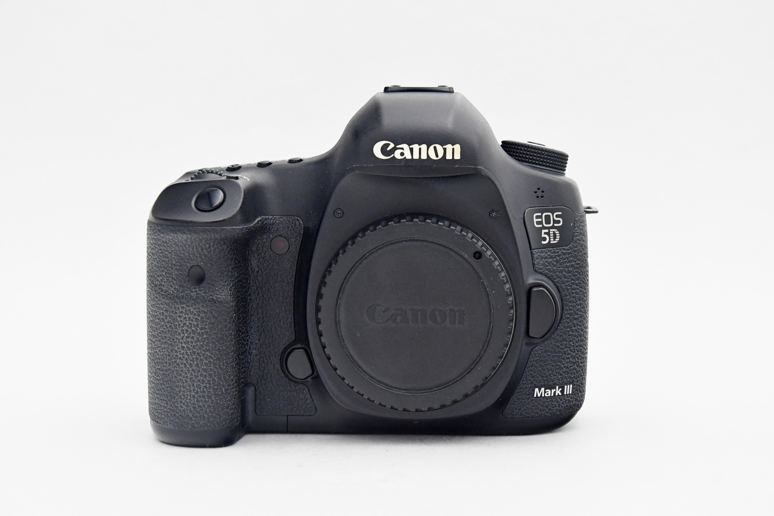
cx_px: 387
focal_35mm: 78
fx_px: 1677
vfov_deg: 17.5
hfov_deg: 26.0
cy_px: 258
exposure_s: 1/200
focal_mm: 52
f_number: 8
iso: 1600
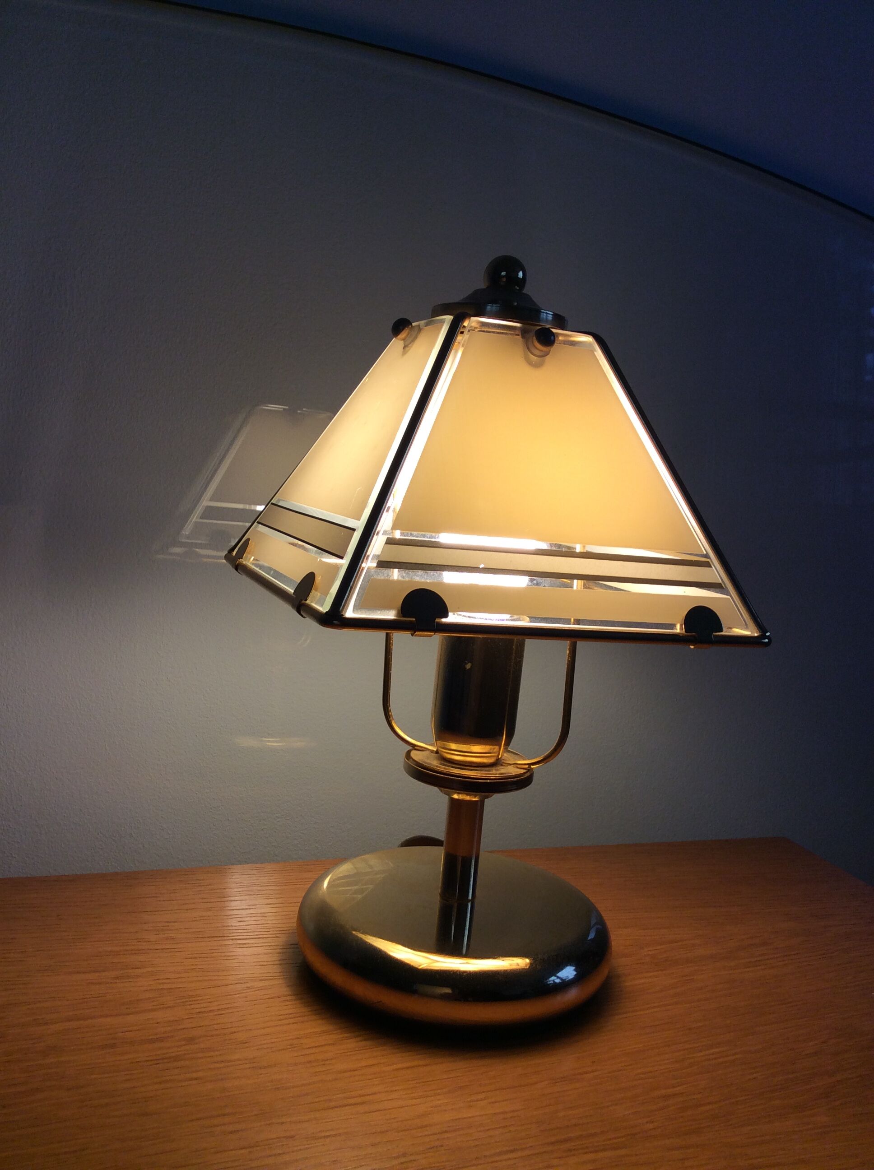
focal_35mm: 32
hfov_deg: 44.1
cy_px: 585
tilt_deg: -6.0
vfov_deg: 56.9
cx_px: 437
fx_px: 1080
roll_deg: -3.6
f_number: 2.4
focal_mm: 3.3
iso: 32
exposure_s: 1/120
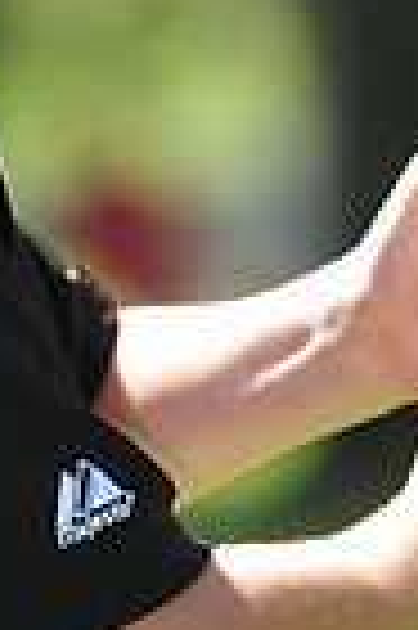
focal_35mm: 827
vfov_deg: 2.5
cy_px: -266
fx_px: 14438
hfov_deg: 1.7
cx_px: 22
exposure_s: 1/400
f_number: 4.5
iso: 200
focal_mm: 200
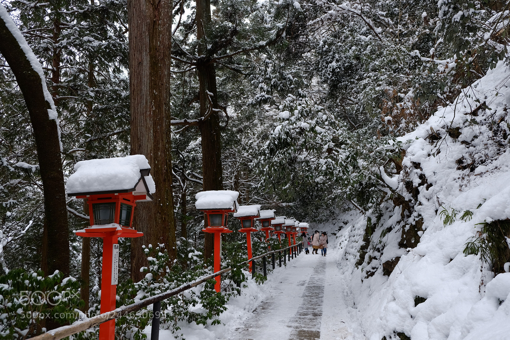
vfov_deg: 47.9
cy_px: 170
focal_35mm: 27
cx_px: 255
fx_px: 382
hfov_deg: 67.4
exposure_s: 1/60
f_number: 3.2
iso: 250
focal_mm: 18
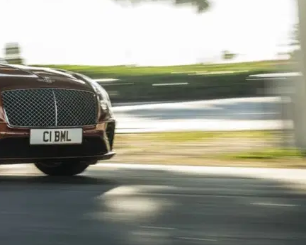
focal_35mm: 125
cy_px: 71
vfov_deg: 12.3
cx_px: -53
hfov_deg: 14.9
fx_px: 1133
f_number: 5
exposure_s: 1/20
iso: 31
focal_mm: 48
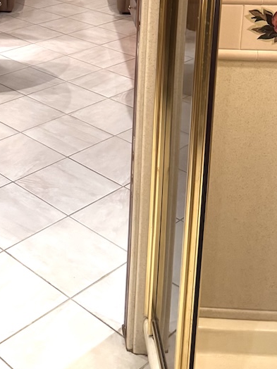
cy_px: -7
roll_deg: +0.6
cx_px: 26
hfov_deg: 23.4
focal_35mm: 61
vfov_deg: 29.4
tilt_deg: -13.6
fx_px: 651
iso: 500
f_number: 1.78
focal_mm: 6.76
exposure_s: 1/60
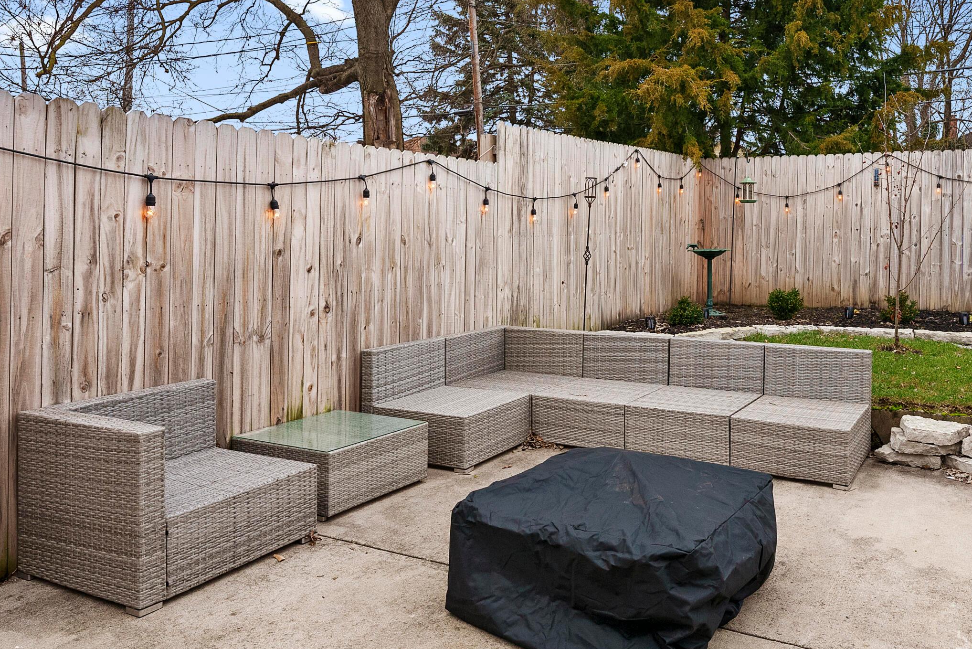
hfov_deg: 63.6
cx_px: 655
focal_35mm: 28
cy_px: 247
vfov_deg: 46.1
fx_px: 756
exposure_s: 1/200
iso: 640
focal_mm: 19
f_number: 9
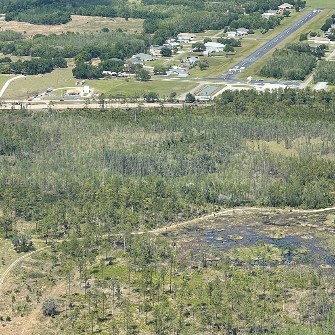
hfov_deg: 15.8
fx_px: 1193
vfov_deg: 16.0
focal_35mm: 109
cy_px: 134
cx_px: 288
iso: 20
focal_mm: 7.5
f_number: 2.2
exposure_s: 1/763
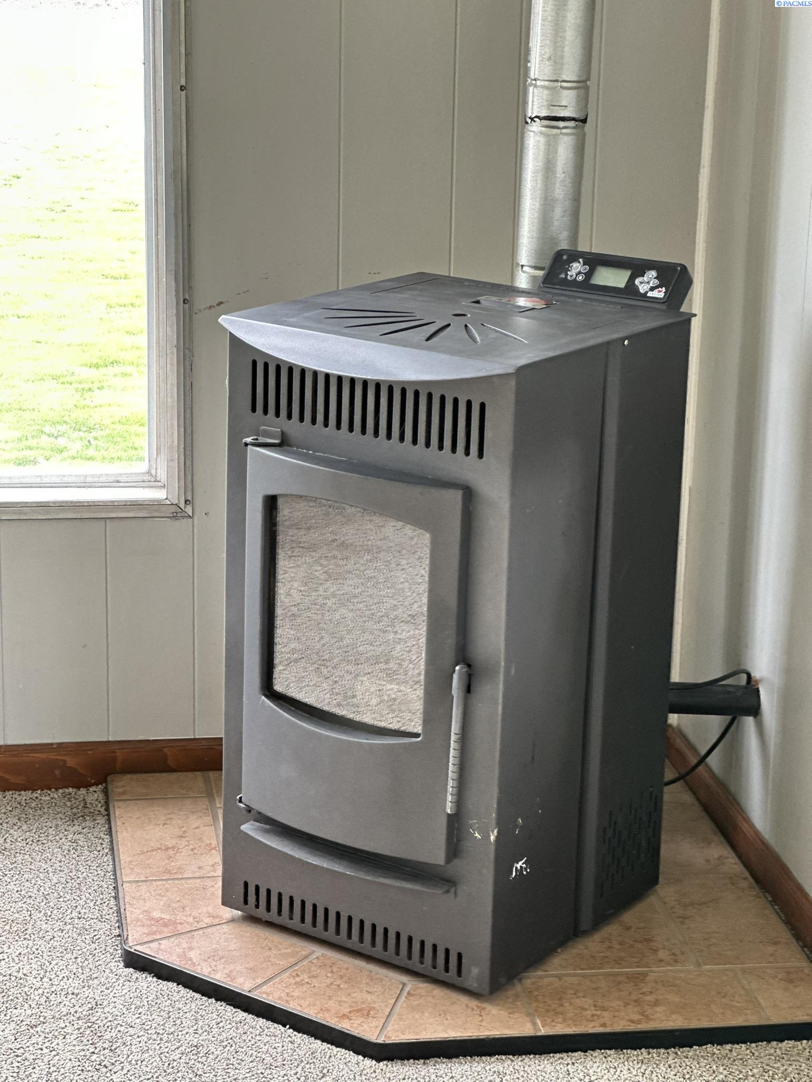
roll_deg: -0.7
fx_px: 2408
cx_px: 406
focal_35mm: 77
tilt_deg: -15.7
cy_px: 541
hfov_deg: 19.1
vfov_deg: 25.3
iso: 250
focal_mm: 9
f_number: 2.8
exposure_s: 1/64
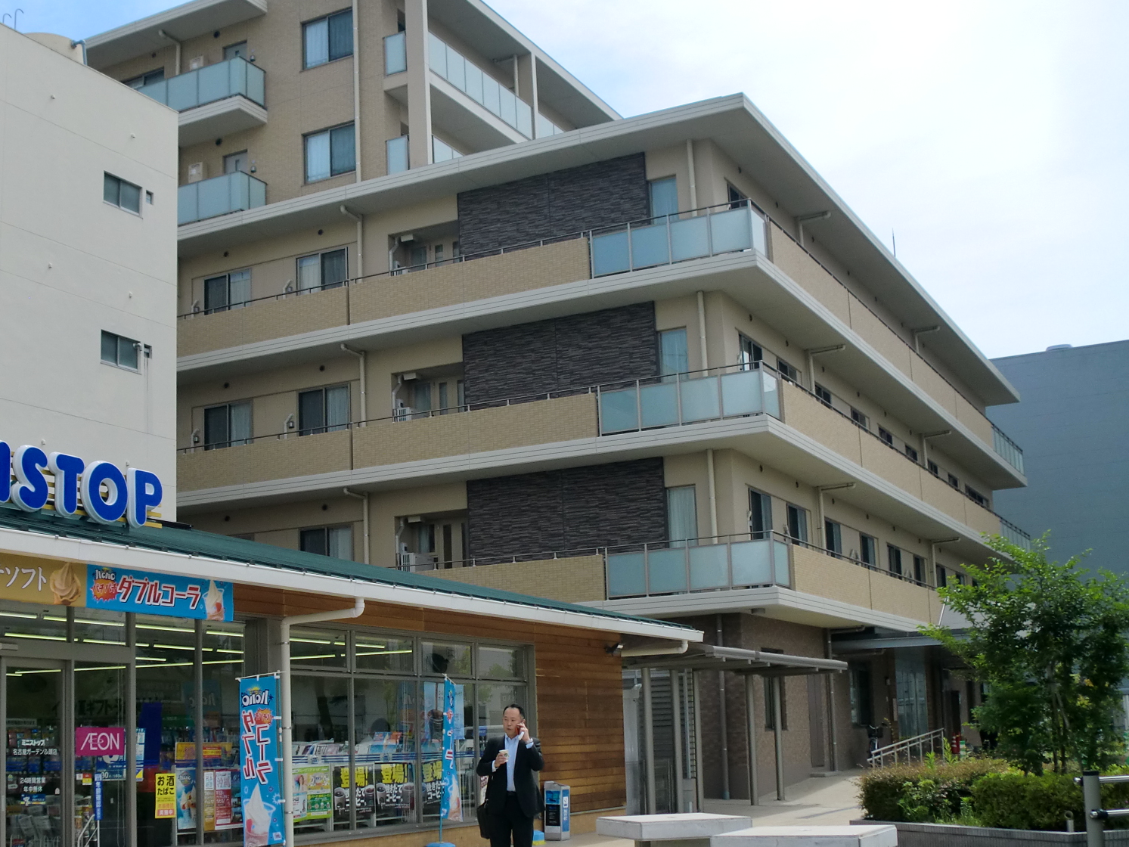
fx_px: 1566
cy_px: 485
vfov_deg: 30.2
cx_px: 380
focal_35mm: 48
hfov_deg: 39.2
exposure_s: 1/200
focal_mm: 6.3
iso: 64
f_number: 7.8
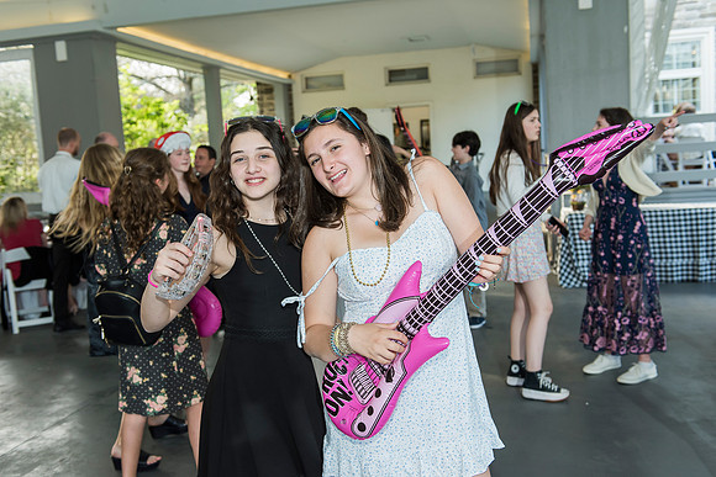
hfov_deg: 50.7
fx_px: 756
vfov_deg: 35.1
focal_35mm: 38
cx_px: 358
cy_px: 238
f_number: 4
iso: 640
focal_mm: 38
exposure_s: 1/160
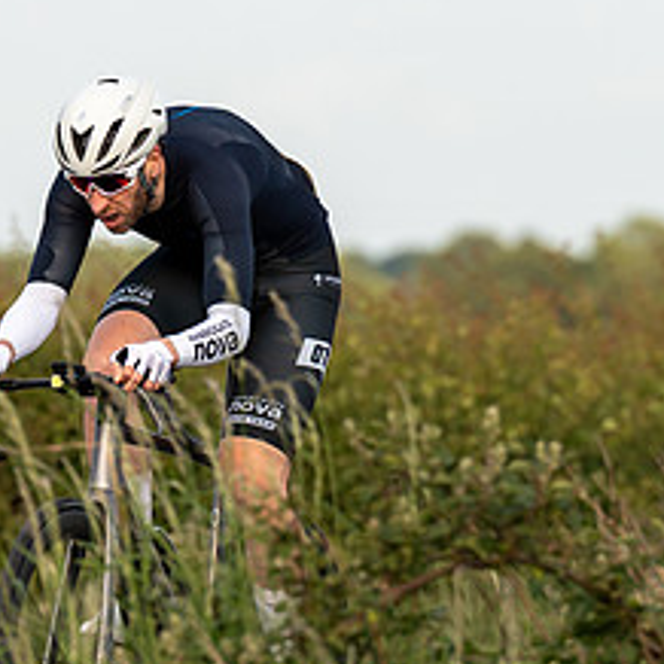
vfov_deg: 2.5
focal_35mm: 705
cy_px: 358
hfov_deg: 2.5
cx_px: 59
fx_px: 15300
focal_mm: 200
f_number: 4
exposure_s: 1/1000
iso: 200
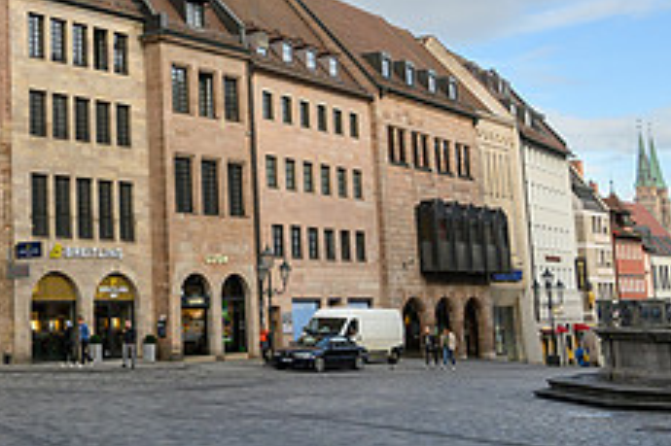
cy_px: 134
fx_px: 987
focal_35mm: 53
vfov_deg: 25.3
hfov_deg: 33.5
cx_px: -35
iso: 360
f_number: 8
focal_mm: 14
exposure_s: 1/250
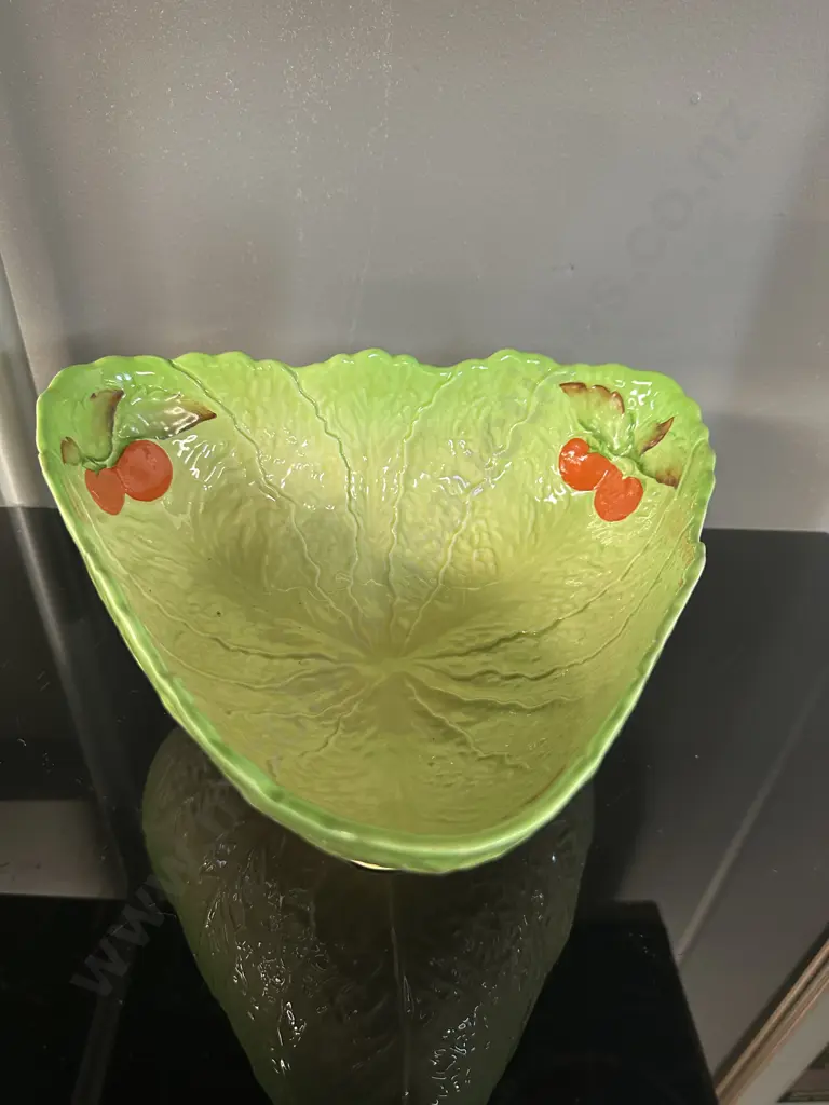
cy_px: 552
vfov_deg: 71.6
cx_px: 414
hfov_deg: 56.8
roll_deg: -4.0
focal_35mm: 24
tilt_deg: -39.7
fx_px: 766
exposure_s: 1/50
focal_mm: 6.86
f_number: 1.78
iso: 320
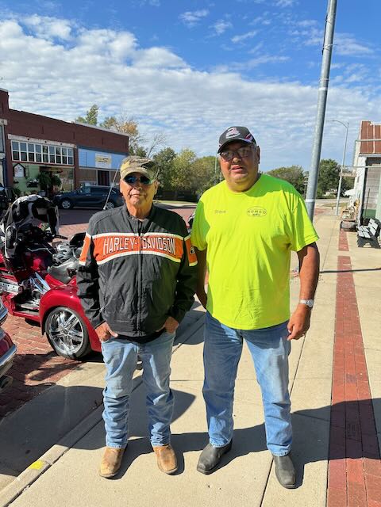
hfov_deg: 56.8
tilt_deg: -9.7
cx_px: 190
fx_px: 352
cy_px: 254
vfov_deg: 71.6
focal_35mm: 24
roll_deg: -2.2
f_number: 1.78
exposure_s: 1/4545
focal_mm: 6.86
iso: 80
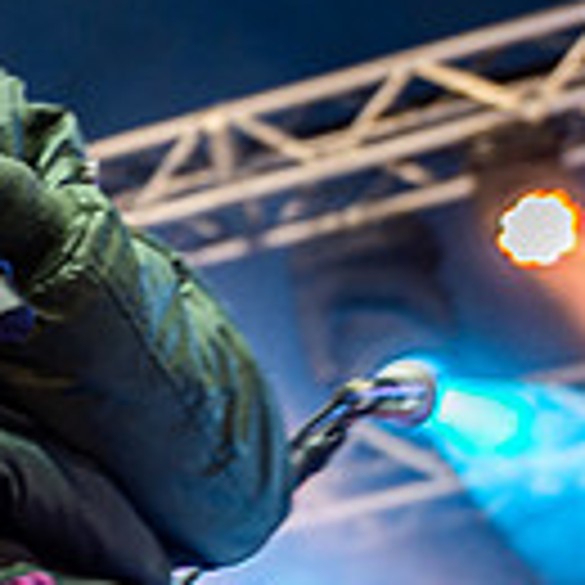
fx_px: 2715
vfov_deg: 12.3
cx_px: -380
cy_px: 217
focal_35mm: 142
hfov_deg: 11.6
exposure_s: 1/100
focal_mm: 34
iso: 800
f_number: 2.8
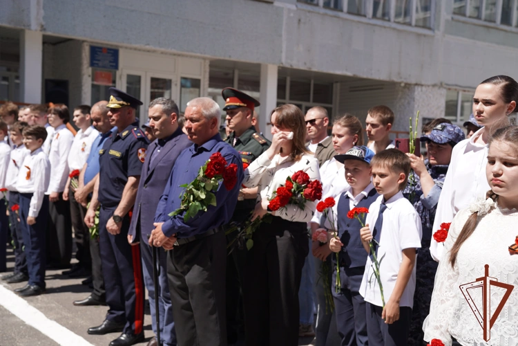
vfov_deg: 29.9
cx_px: 259
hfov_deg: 43.6
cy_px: 173
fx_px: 647
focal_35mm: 45
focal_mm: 45
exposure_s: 1/640
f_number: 4.5
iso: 100
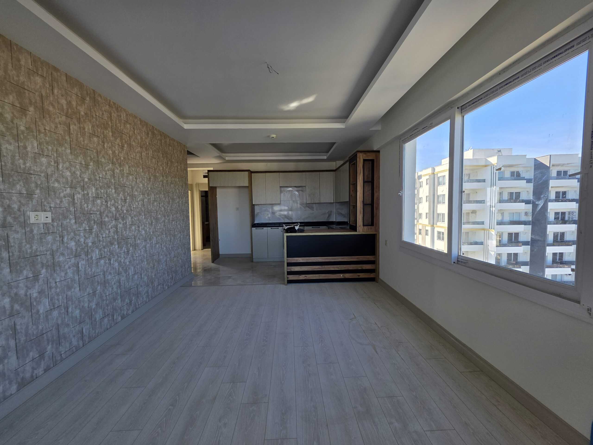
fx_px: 223
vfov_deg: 89.9
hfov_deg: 106.2
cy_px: 222
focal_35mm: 13
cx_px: 296
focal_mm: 2.2
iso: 40
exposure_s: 1/289
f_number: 1.9
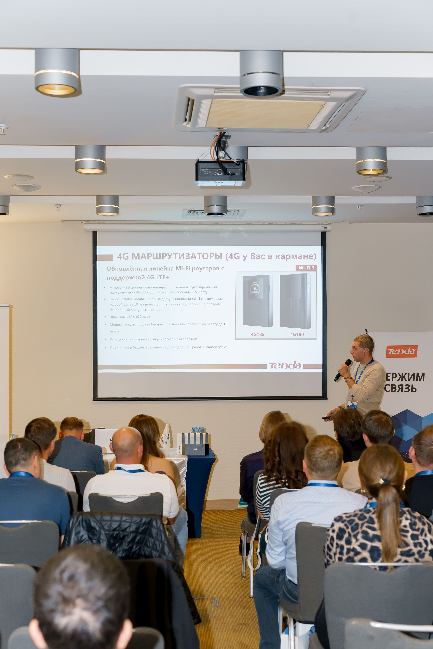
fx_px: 866
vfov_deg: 41.1
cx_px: 216
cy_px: 324
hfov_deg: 28.1
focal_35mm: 48
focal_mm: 48
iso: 1600
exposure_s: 1/125
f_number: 4.5
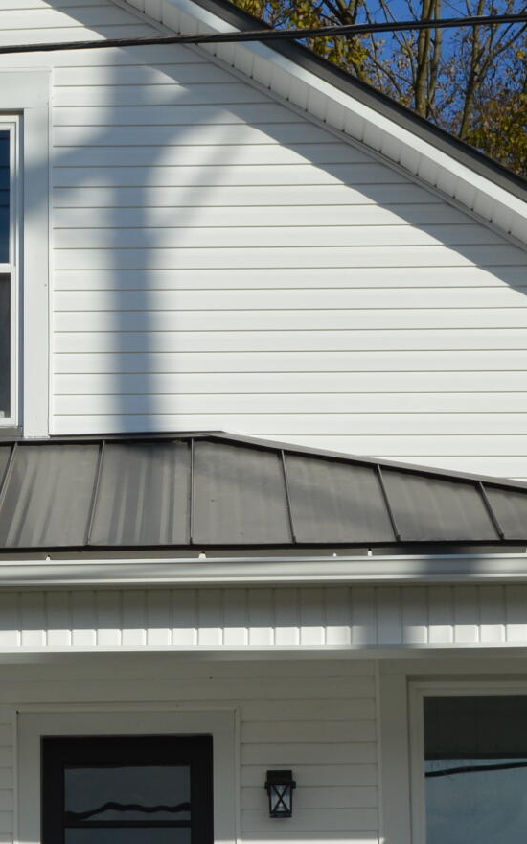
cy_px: 695
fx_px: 2872
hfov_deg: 10.4
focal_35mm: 125
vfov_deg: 16.6
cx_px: 26
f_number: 10
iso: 100
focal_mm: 24
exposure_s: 1/400
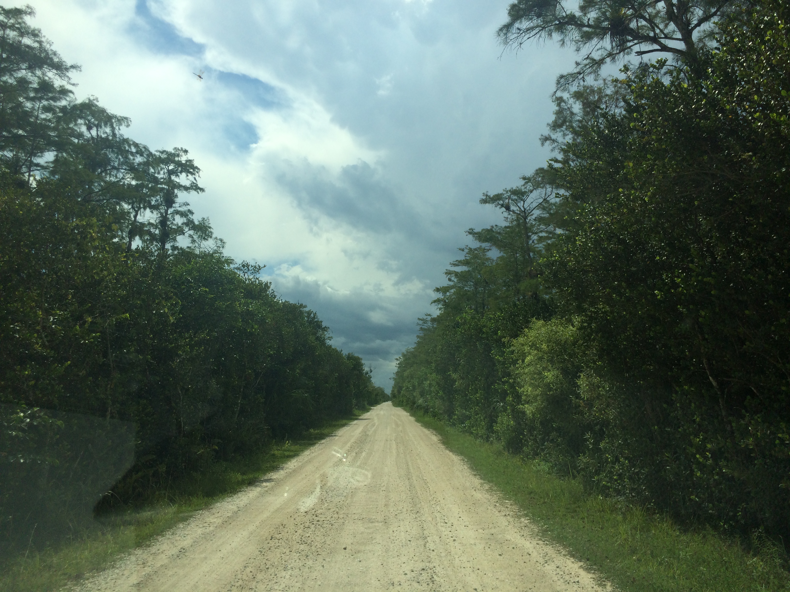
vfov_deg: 48.2
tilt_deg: +8.1
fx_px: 662
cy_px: 296
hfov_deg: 61.7
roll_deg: -1.0
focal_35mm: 29
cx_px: 395
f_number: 2.2
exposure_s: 1/4115
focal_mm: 4.15
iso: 32
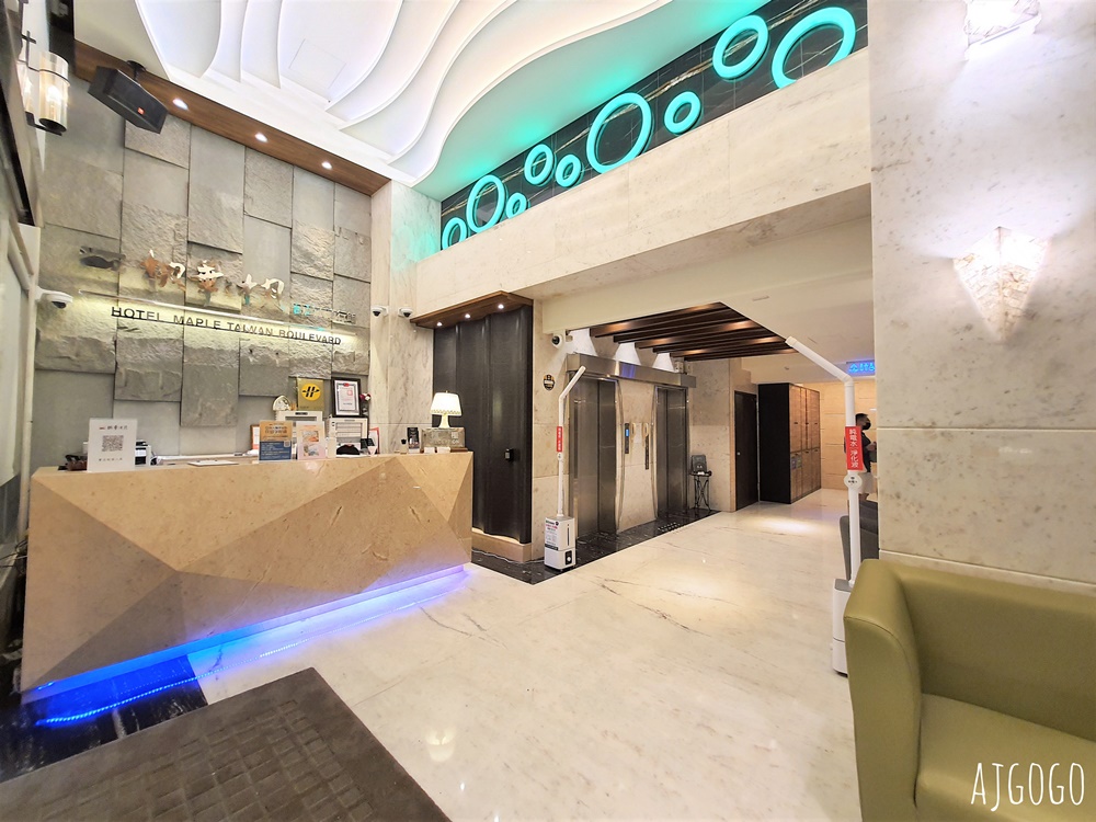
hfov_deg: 106.2
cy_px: 411
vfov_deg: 89.9
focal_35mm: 13
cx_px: 548
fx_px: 412
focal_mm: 1.74
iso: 160
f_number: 2.2
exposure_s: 1/30
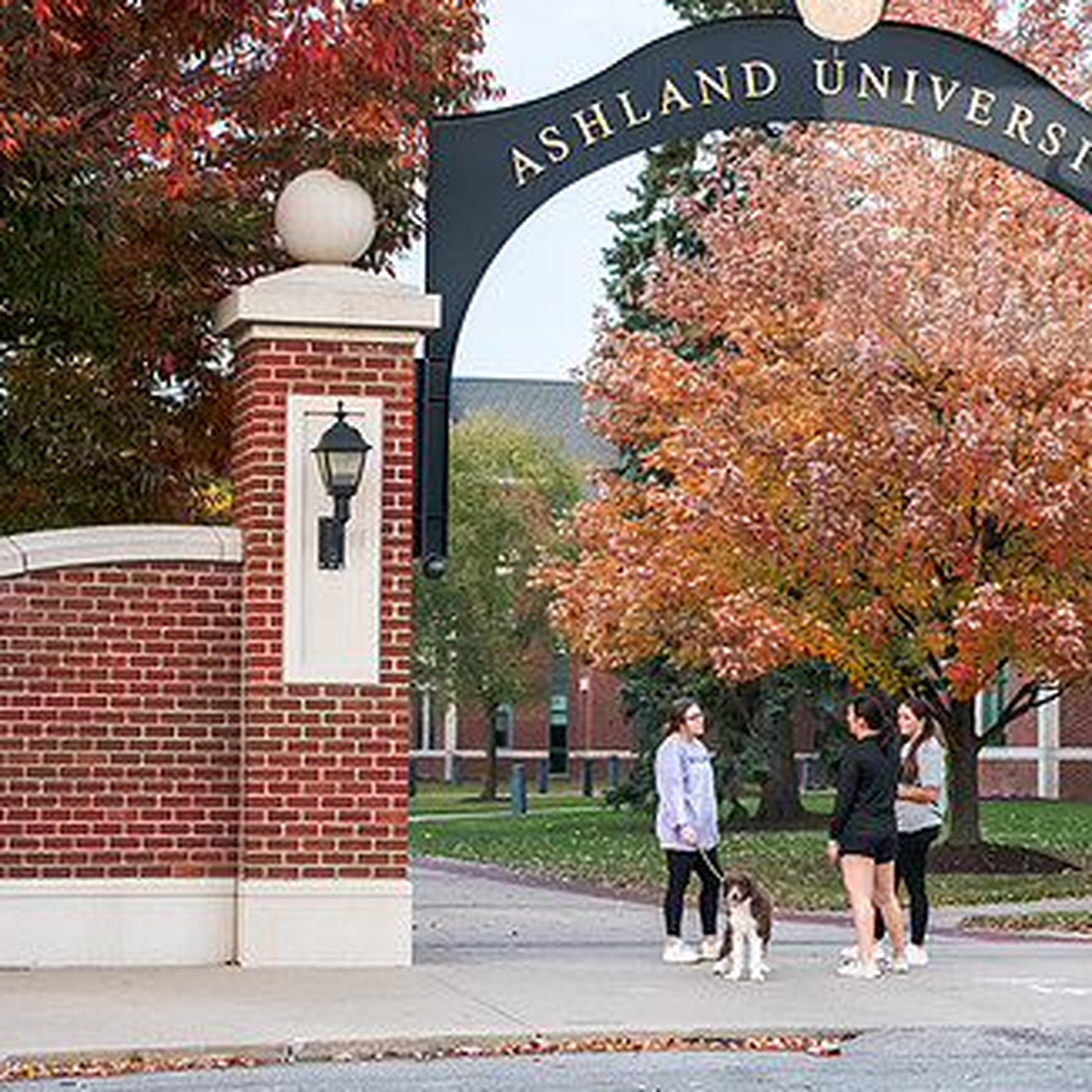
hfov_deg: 16.4
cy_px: 494
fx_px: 3783
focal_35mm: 106
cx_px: 724
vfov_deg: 16.4
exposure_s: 1/250
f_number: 3.5
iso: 2000
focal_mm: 70
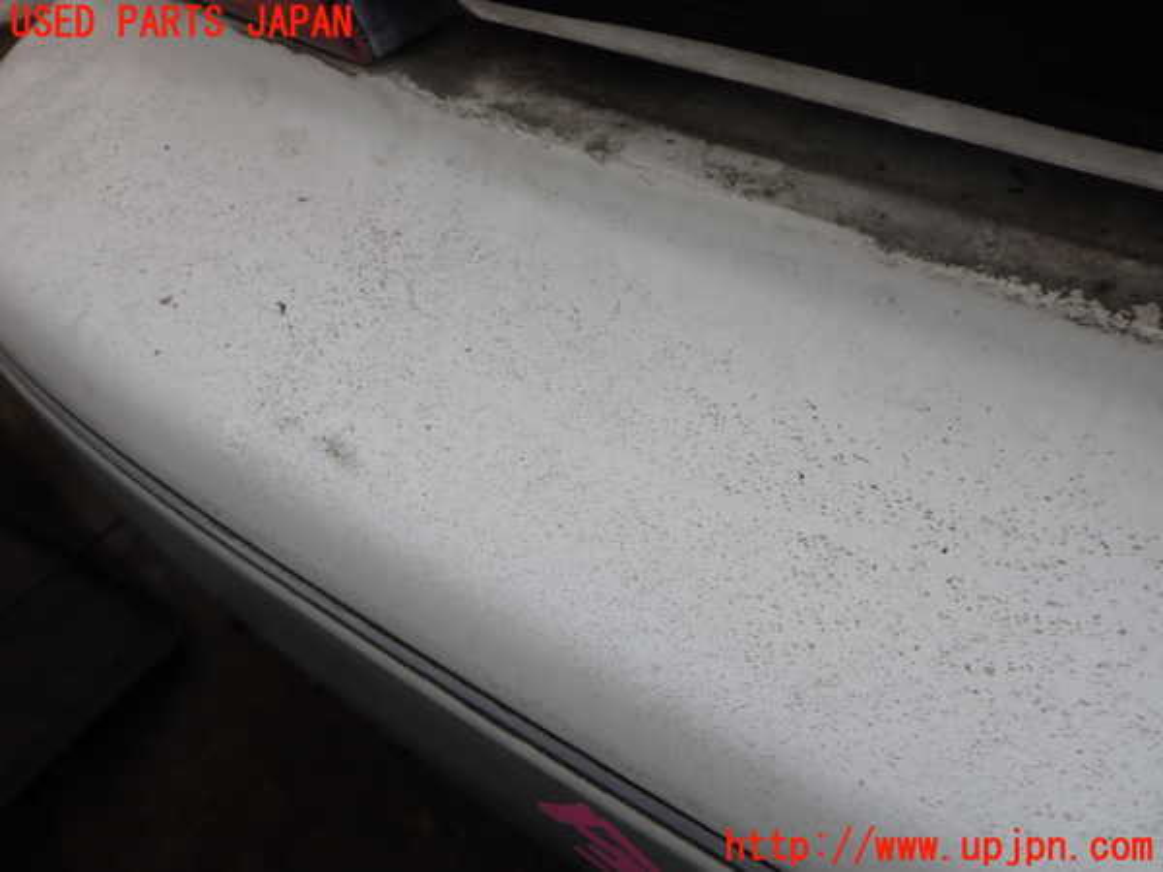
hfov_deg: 60.0
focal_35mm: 30
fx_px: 1008
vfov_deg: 46.8
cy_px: 436
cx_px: 582
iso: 100
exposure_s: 1/200
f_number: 2.3
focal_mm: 5.4
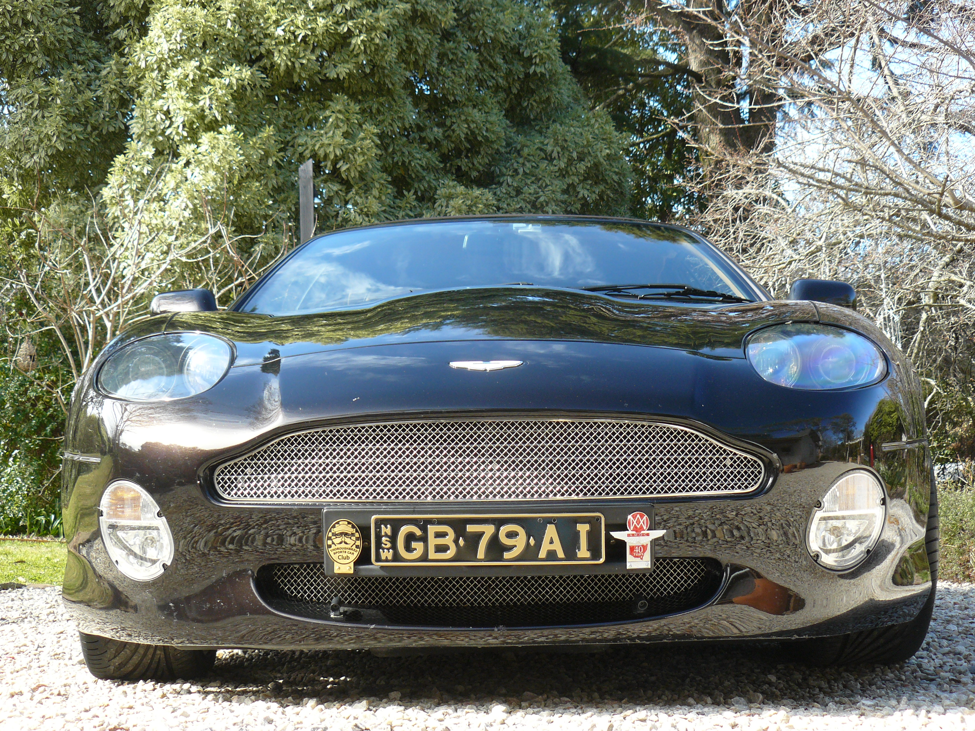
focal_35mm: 56
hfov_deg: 34.3
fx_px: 1577
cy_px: 366
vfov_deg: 26.1
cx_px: 488
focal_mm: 9.3
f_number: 3.2
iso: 100
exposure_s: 1/100
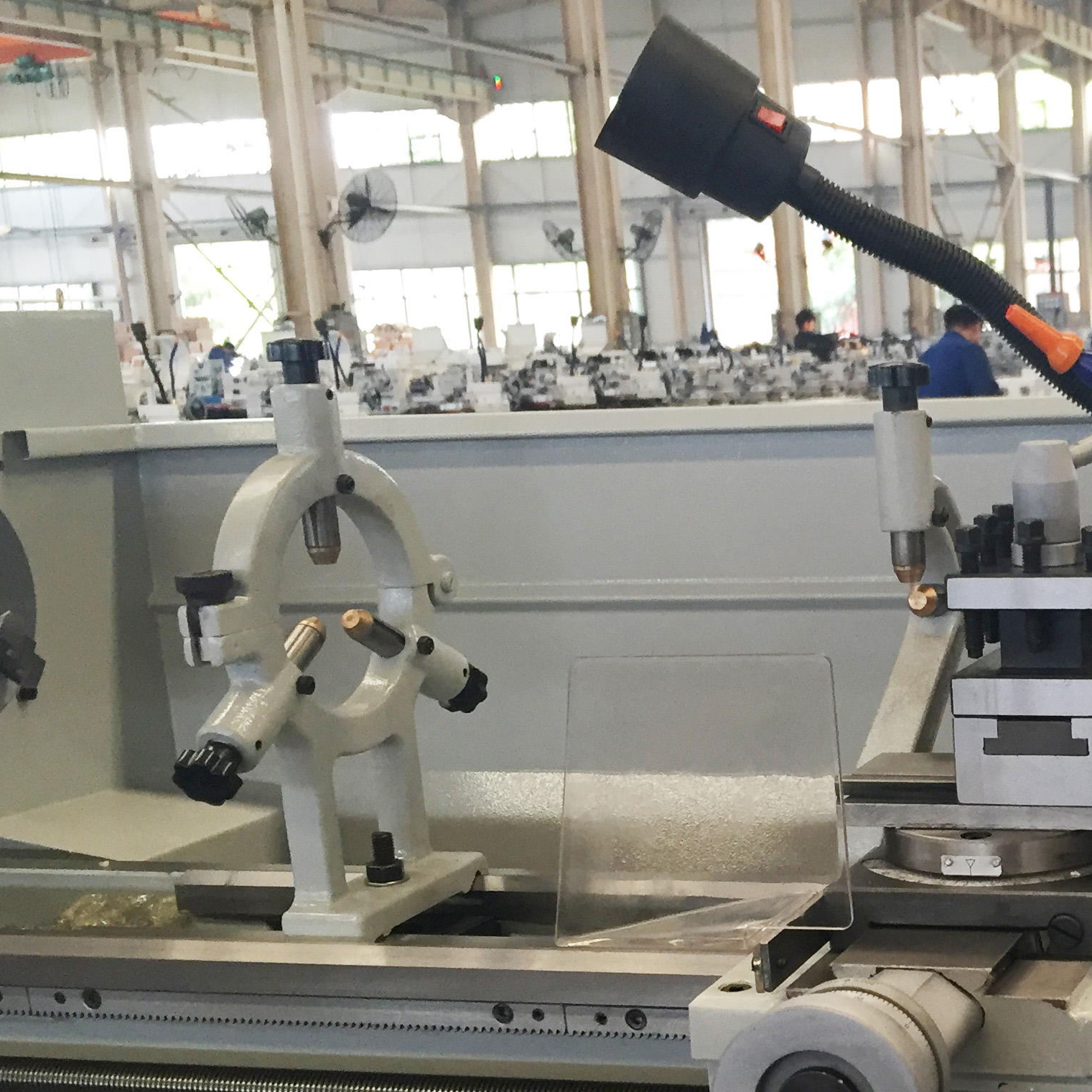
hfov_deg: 28.7
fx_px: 1963
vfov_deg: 30.8
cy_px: 736
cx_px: 1146
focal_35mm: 55
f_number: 2.2
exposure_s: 1/33
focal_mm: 4.15
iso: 64
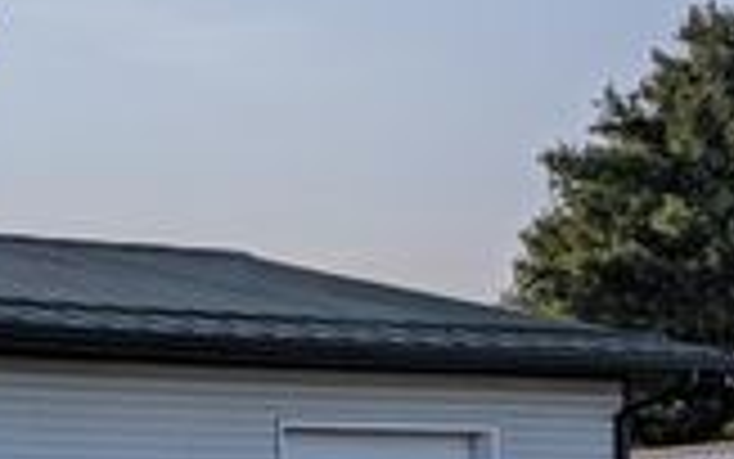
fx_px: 3062
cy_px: 752
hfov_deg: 11.0
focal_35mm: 153
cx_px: -1139
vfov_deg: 8.3
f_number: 1.7
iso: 15
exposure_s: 1/1976
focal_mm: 5.28
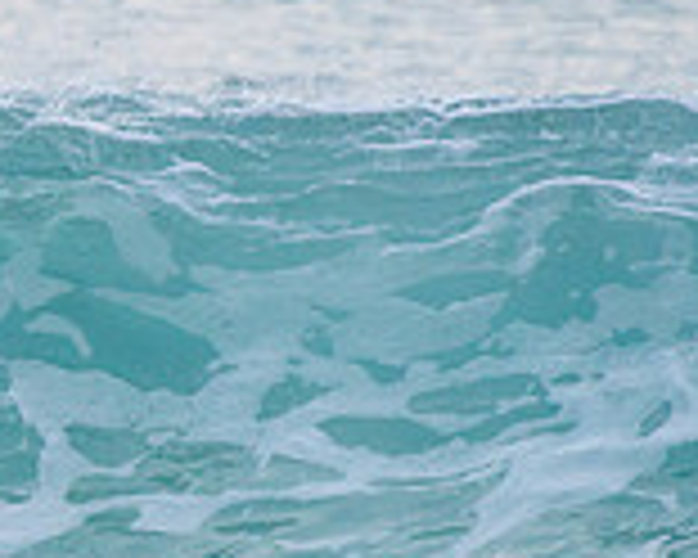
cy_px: 355
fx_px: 44518
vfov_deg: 0.7
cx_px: -549
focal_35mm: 2155
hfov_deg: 0.9
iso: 720
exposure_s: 1/1250
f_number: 5.6
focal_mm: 500
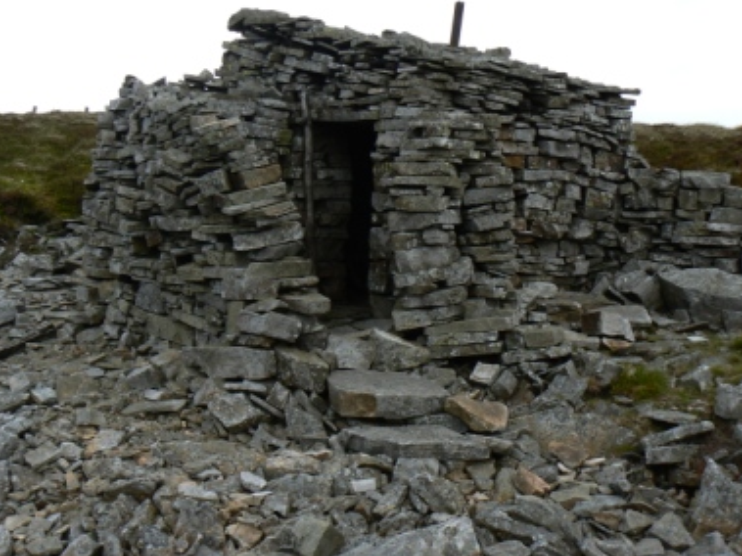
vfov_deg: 35.1
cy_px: 247
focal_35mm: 41
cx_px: 348
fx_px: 879
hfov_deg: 45.8
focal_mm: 6
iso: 80
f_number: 5.6
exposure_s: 1/200
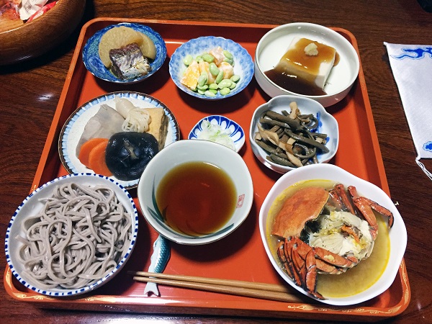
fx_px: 362
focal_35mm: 29
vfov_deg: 48.2
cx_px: 216
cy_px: 162
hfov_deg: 61.7
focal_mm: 4.15
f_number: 2.2
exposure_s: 1/33
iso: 250
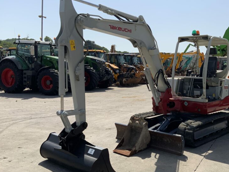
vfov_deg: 35.1
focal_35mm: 41
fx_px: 271
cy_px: 86
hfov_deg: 45.3
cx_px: 145
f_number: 1.8
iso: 20
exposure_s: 1/3125
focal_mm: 3
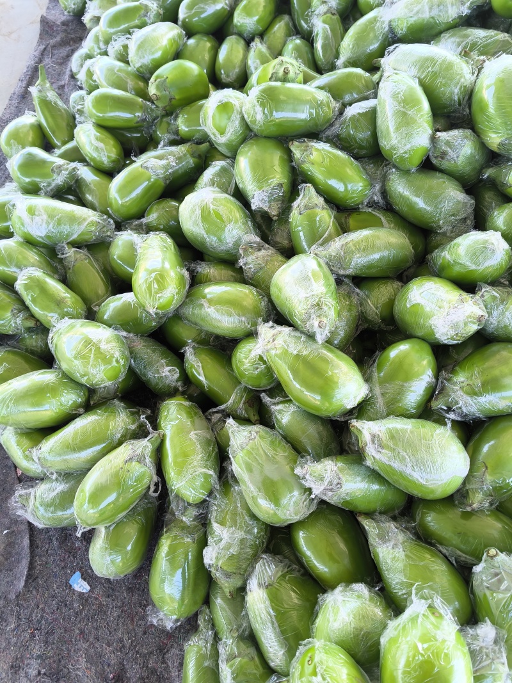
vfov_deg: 73.9
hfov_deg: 58.9
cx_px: 256
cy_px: 342
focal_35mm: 23
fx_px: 454
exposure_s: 1/158
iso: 80
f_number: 1.7
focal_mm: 5.35
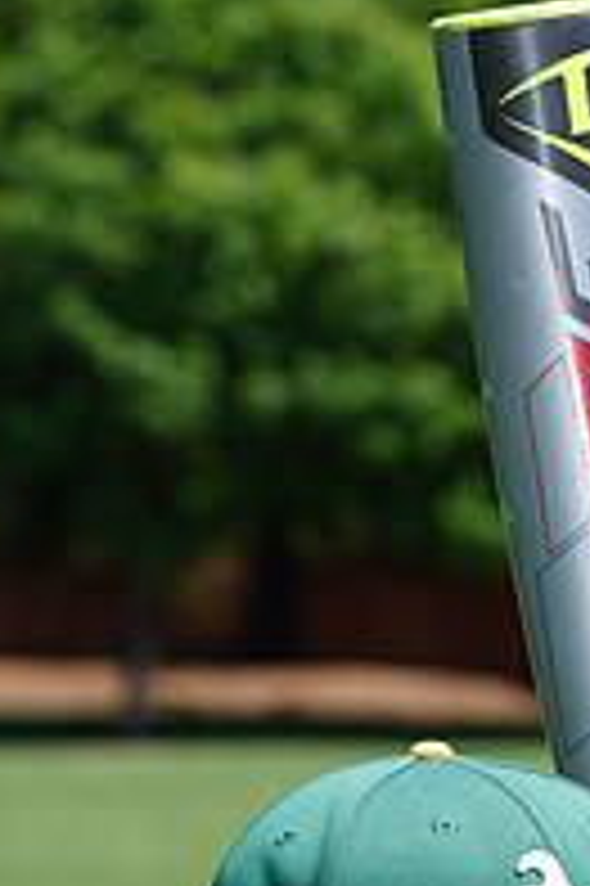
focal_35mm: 422
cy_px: 1070
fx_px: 10392
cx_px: 543
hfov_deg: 3.3
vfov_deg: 4.9
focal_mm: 143
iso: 200
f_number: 10
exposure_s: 1/200
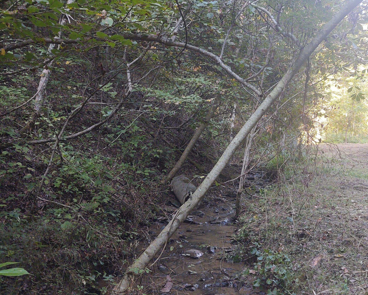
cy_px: 145
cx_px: 214
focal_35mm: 38
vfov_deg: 39.1
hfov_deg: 47.8
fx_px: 414
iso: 156
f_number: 1.7
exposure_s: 1/120
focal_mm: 4.75
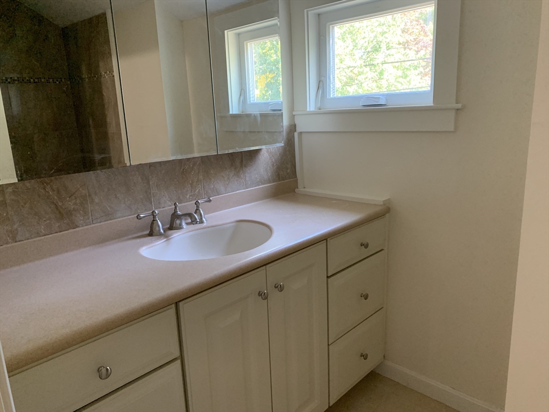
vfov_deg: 53.1
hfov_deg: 67.3
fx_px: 412
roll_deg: +3.5
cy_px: 206
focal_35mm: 26
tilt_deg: -12.5
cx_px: 274
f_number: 1.8
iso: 320
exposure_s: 1/60
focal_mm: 4.25
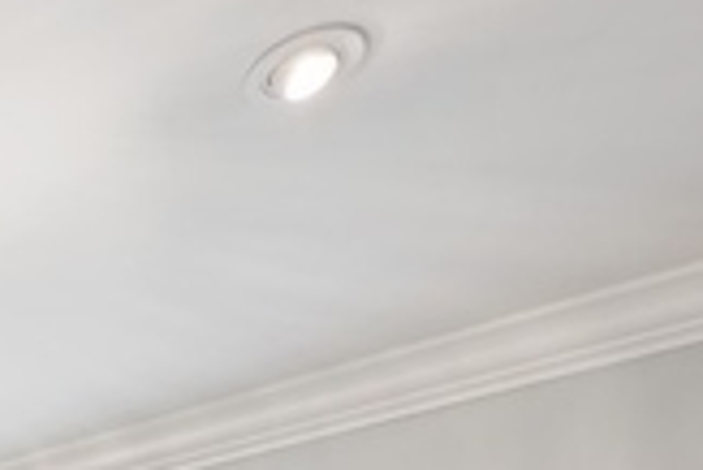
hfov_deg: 24.8
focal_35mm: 55
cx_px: -427
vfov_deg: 18.4
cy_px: 882
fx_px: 1075
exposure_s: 1/3
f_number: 8
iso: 200
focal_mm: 14
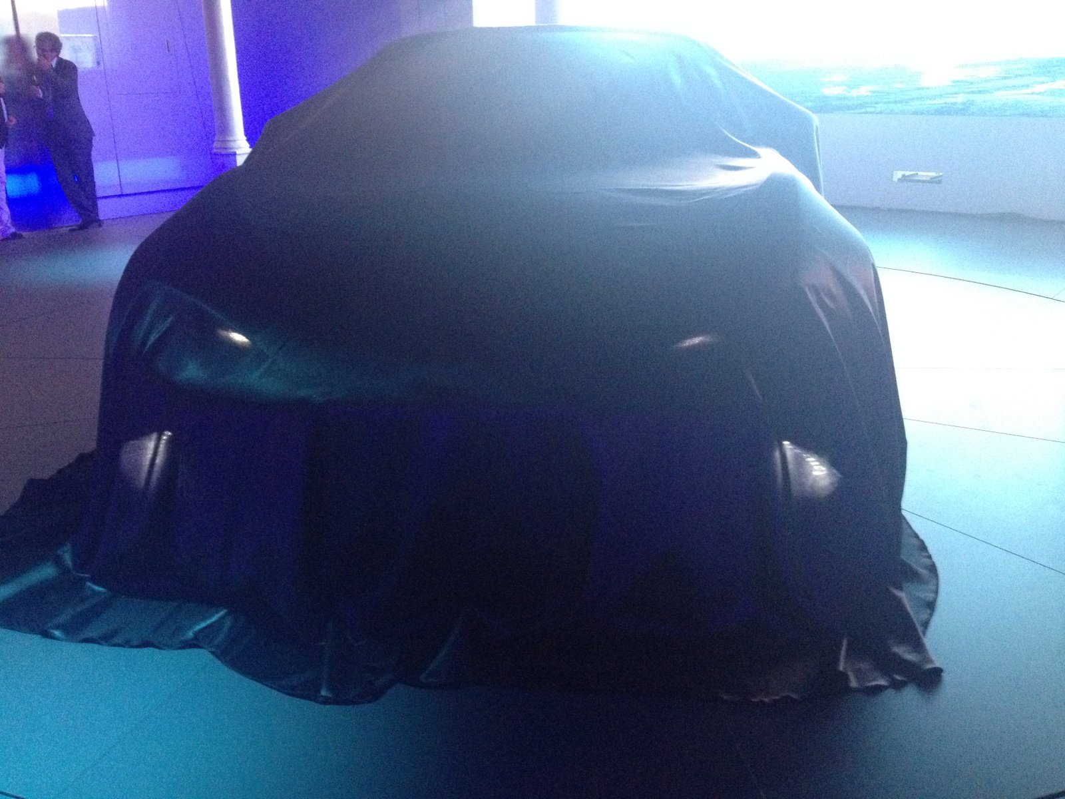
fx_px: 1077
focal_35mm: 35
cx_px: 532
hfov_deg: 52.6
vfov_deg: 40.7
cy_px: 400
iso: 500
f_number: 2.4
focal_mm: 4.28
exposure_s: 1/15
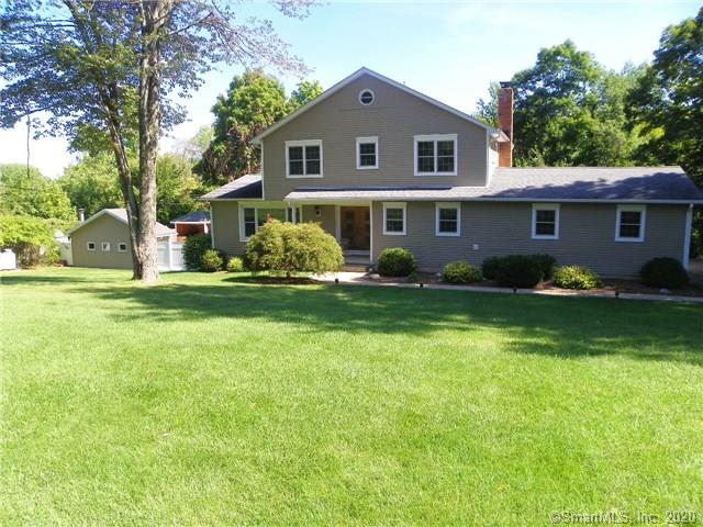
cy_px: 264
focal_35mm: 26
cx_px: 352
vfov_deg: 53.1
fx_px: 528
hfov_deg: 67.3
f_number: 4
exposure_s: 1/160
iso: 64
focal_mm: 4.6
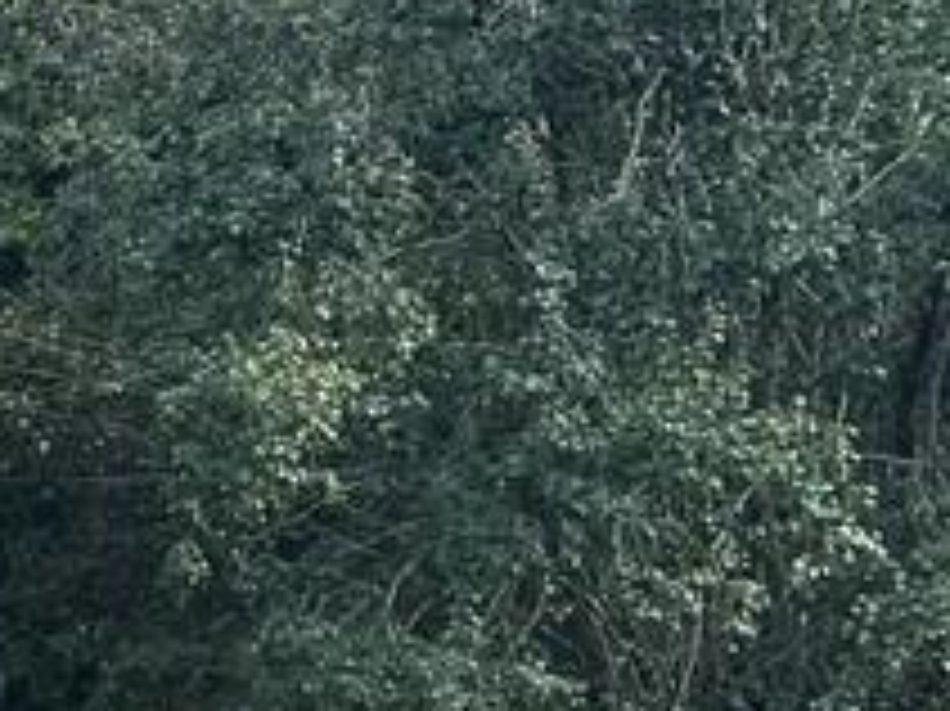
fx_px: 3456
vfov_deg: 11.5
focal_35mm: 126
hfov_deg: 13.6
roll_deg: +0.0
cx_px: -900
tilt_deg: -0.8
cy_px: 914
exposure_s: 1/861
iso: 32
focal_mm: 4.2
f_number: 1.6
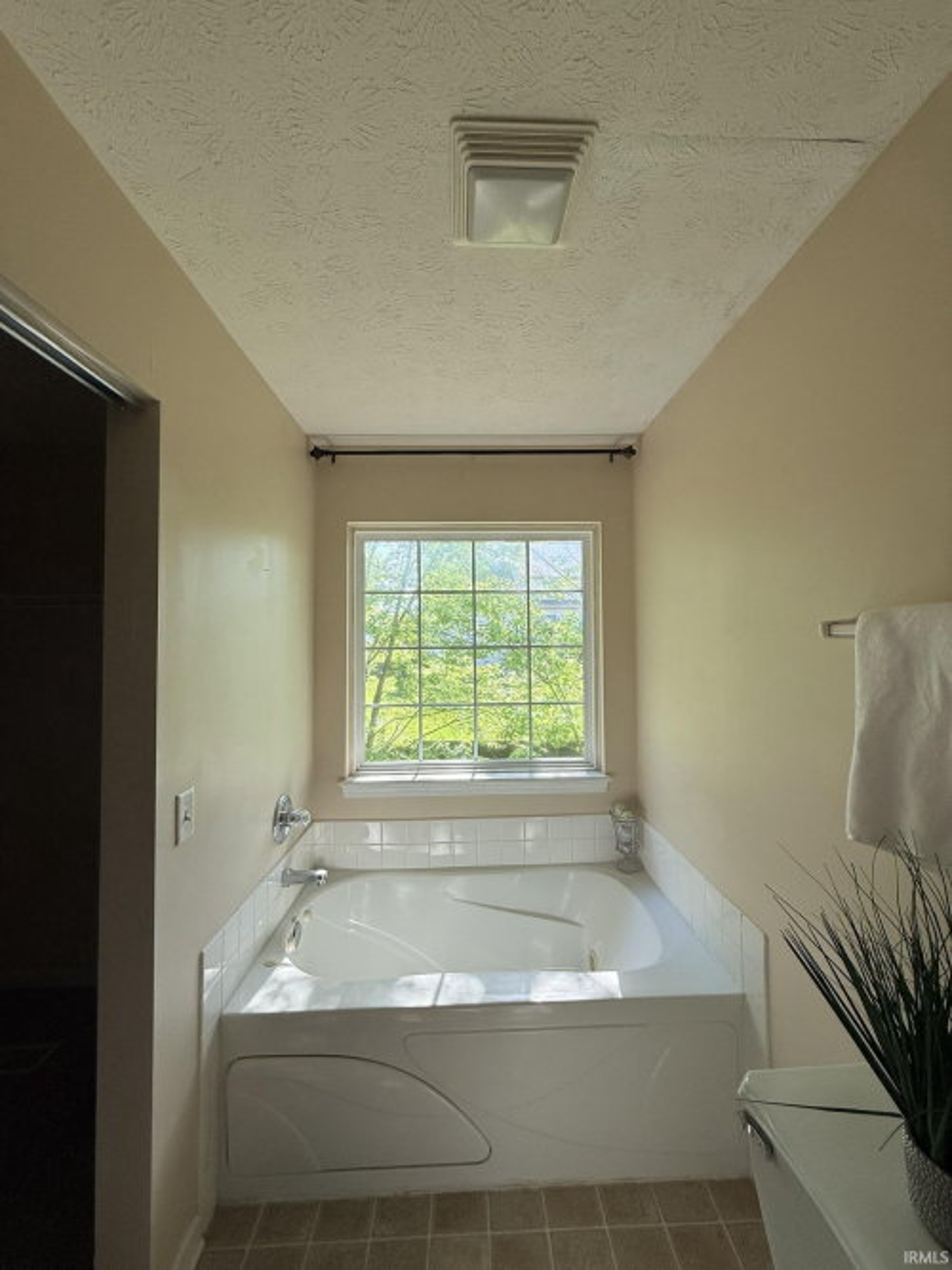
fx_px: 514
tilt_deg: +1.5
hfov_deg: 85.7
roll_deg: -0.2
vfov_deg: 102.1
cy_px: 635
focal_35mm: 14
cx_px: 476
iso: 64
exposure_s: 1/306
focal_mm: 2.22
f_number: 2.2
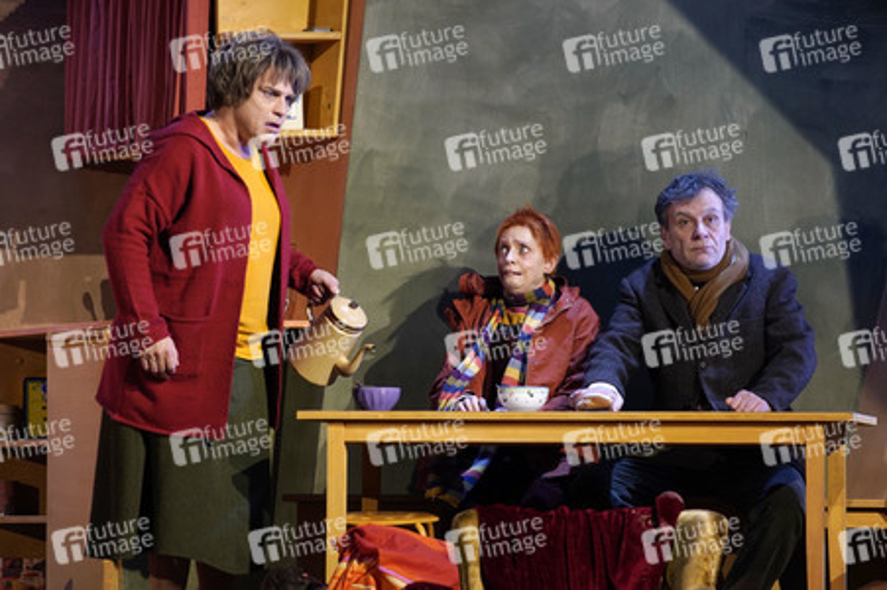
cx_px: 444
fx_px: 4924
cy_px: 295
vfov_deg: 6.9
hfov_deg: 10.3
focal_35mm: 200
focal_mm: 200
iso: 1600
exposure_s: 1/250
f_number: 5
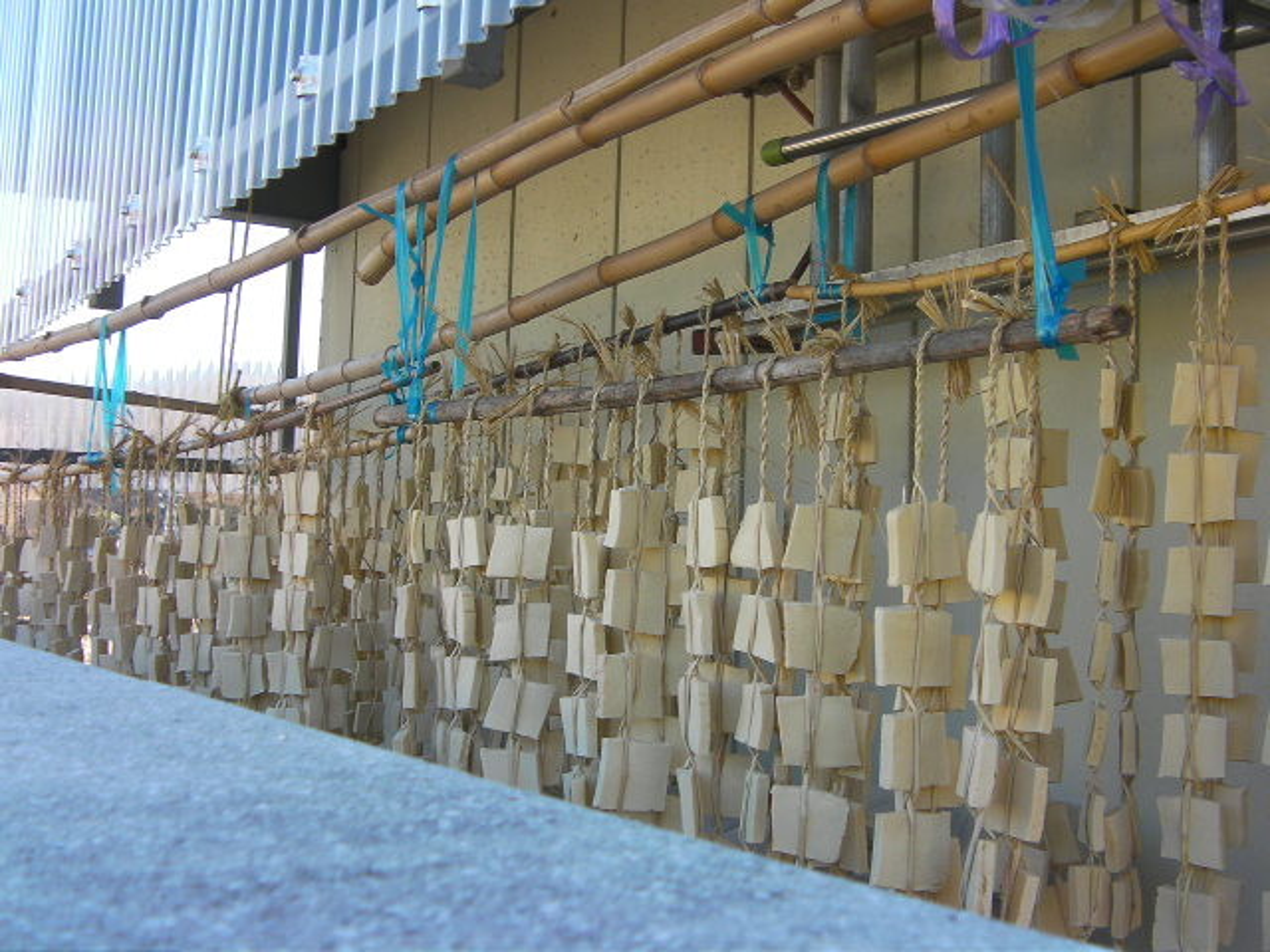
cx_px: 635
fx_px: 1651
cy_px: 476
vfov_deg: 32.2
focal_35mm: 45
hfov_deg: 42.1
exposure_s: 1/77.6
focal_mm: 8
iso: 50
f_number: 3.5
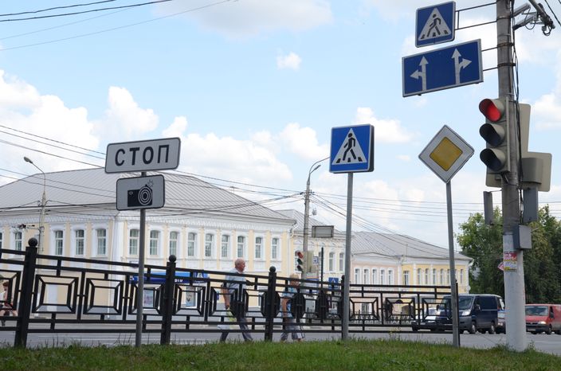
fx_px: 793
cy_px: 186
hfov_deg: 39.0
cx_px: 280
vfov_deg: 26.4
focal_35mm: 51
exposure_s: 1/400
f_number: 6.3
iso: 250
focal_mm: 34
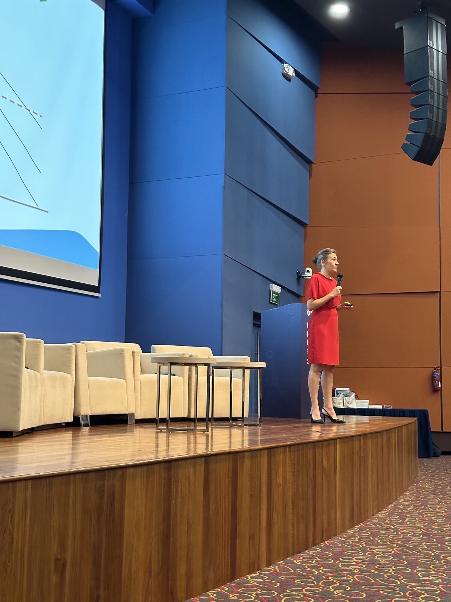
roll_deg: -1.0
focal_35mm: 48
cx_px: 226
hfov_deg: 30.3
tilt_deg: +6.7
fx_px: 834
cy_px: 301
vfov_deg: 39.7
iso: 500
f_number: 1.78
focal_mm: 6.86
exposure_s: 1/30
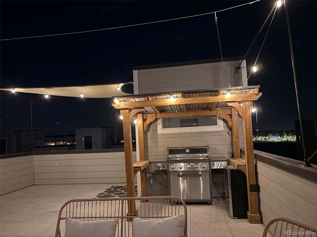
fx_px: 238
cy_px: 118
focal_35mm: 26
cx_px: 158
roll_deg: +2.9
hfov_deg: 67.3
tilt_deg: +3.6
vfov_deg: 53.1
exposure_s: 1/15
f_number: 1.6
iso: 640
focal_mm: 5.96
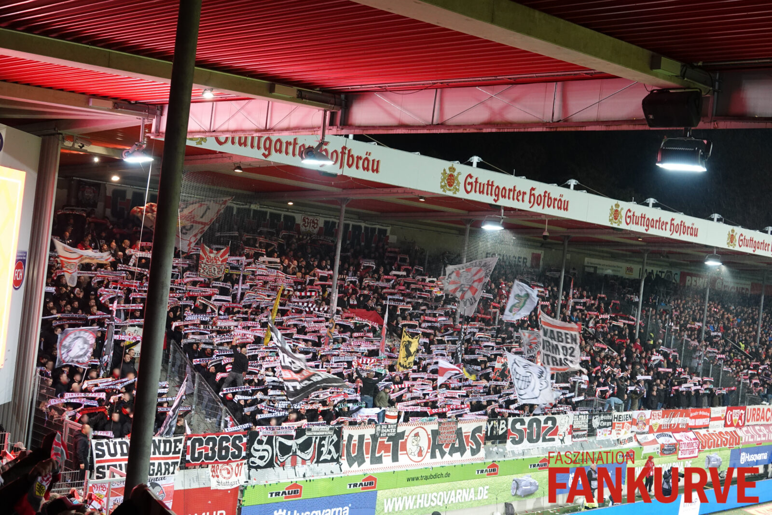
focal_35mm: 44
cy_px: 258
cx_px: 386
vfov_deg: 30.5
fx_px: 944
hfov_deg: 44.5
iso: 640
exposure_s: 1/50
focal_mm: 16.31
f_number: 3.2
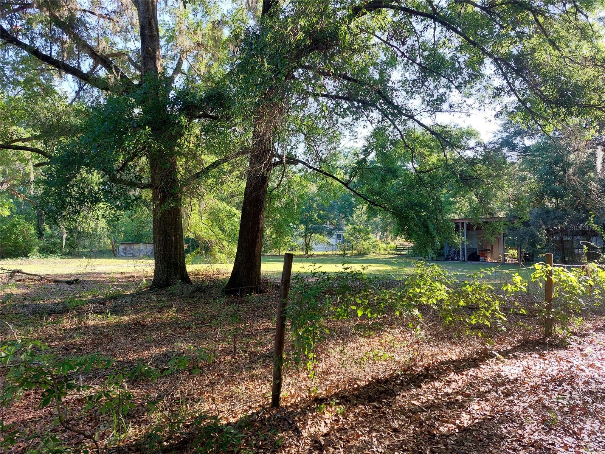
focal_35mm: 24
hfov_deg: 71.6
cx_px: 302
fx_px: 419
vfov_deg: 56.8
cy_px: 227
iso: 32
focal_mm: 5.23
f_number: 1.8
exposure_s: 1/120
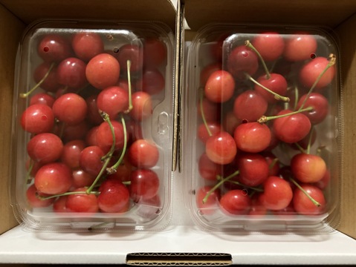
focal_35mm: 26
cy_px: 134
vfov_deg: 53.1
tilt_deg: -86.6
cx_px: 178
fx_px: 268
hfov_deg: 67.3
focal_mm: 5.96
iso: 500
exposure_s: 1/25
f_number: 1.6
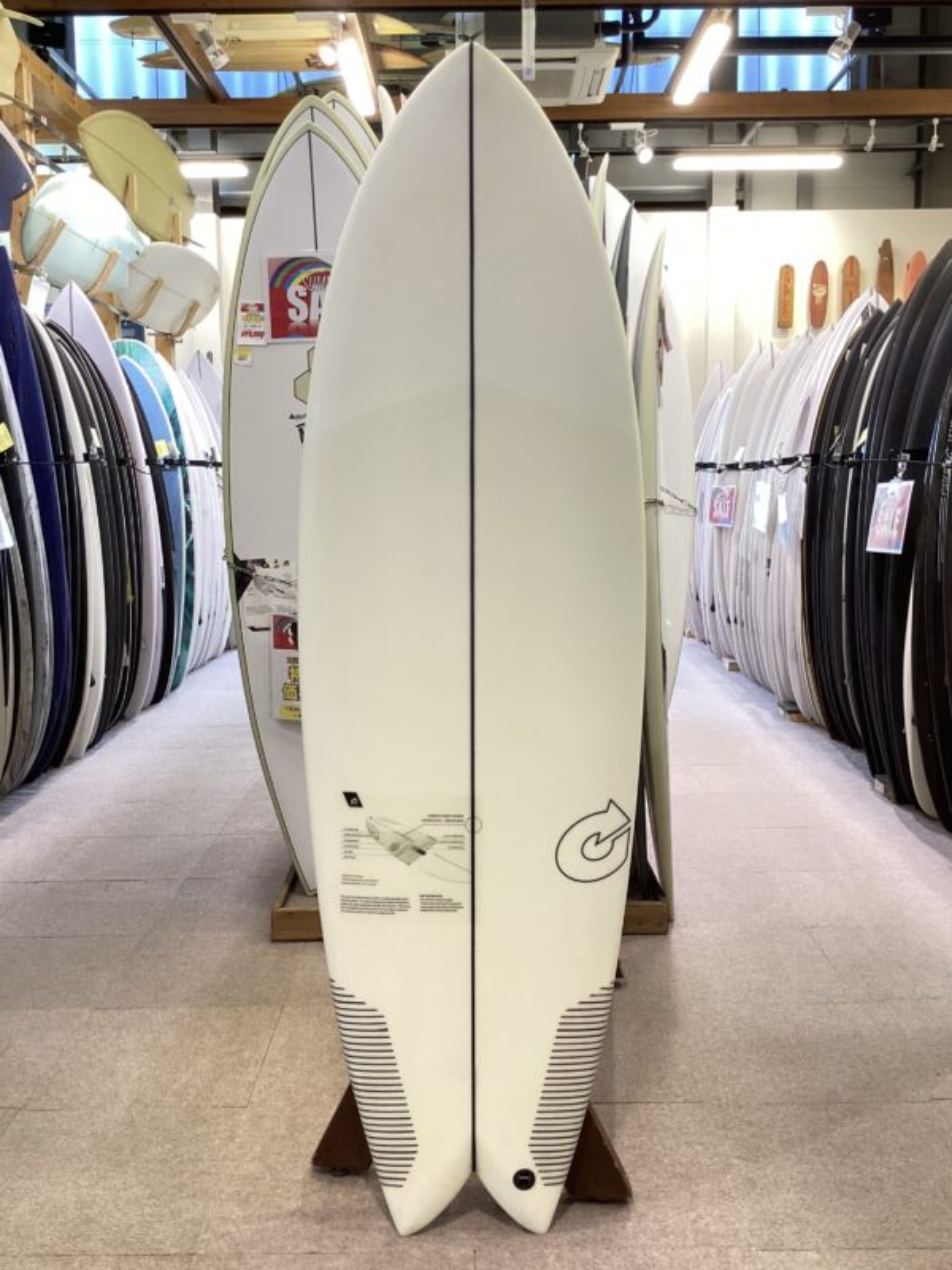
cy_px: 635
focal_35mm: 31
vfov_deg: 58.4
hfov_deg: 45.4
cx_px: 476
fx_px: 1137
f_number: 2.4
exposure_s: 1/50
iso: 80
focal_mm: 3.3
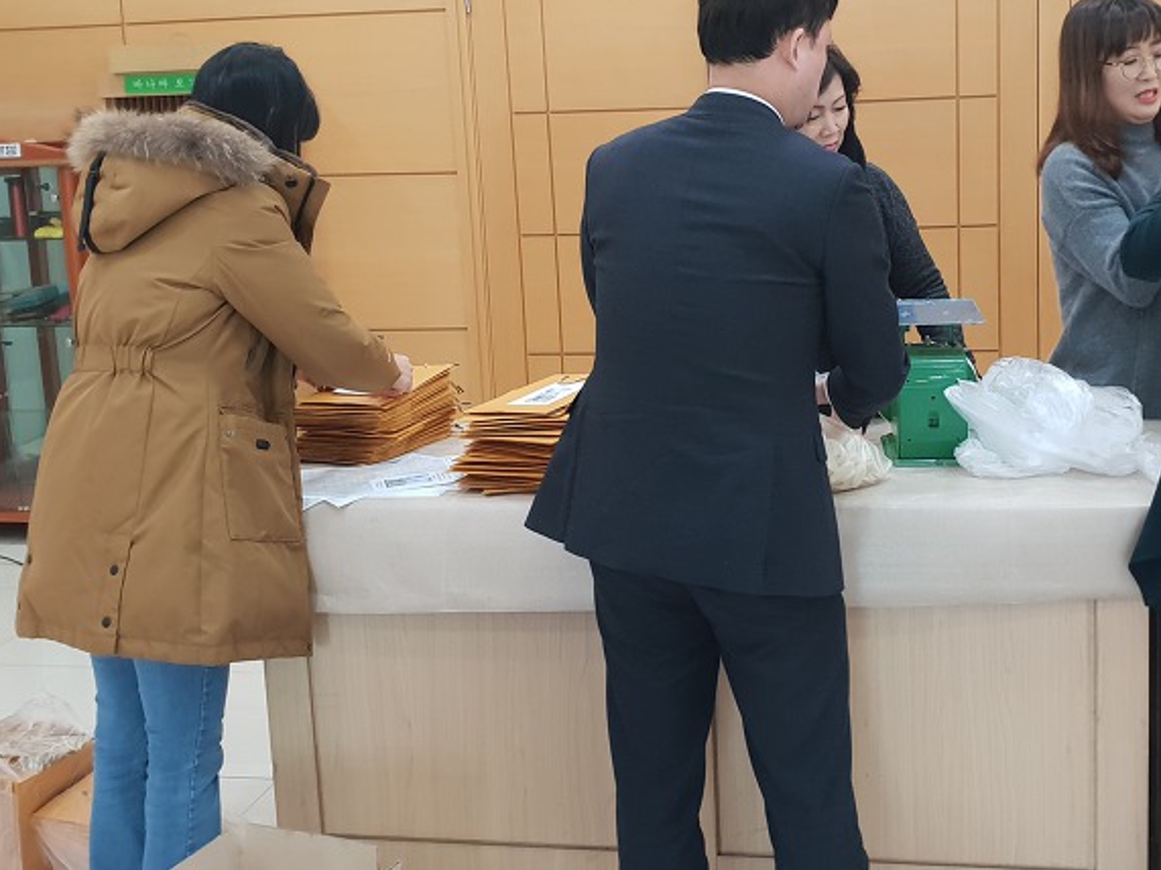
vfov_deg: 33.5
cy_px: 337
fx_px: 1442
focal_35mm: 43
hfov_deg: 43.4
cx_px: 753
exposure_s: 1/60
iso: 250
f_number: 2.4
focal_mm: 4.3
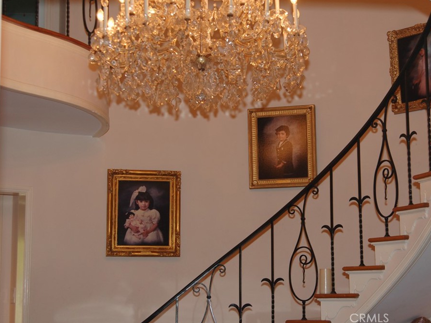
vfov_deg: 22.2
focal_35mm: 66
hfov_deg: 29.4
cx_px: 245
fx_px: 822
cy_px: 161
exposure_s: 1/60
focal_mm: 40
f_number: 4
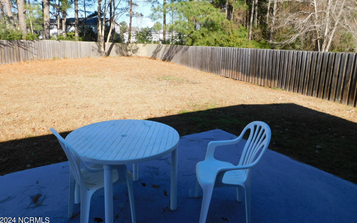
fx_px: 243
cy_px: 95
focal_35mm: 25
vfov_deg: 49.1
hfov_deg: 72.5
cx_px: 176
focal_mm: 4
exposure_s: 1/800
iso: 125
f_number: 3
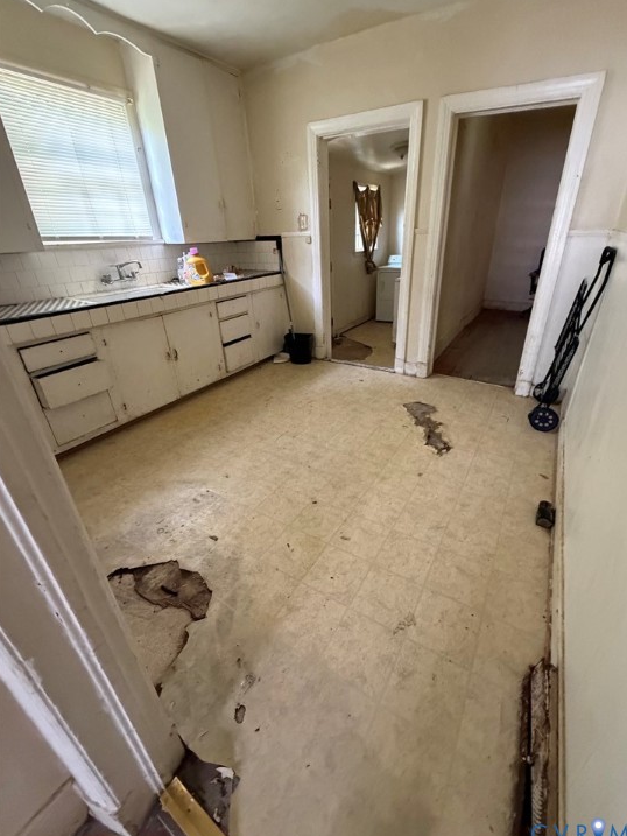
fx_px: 362
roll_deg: +4.3
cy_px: 403
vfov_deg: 98.1
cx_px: 330
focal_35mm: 15
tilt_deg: -25.4
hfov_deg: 81.7
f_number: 2.2
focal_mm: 2.22
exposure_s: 1/60
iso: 640
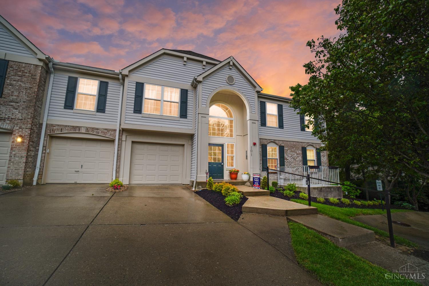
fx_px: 179
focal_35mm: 15
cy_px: 143
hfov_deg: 100.4
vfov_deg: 77.3
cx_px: 214
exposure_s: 1/60
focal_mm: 10
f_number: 6.3
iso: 100
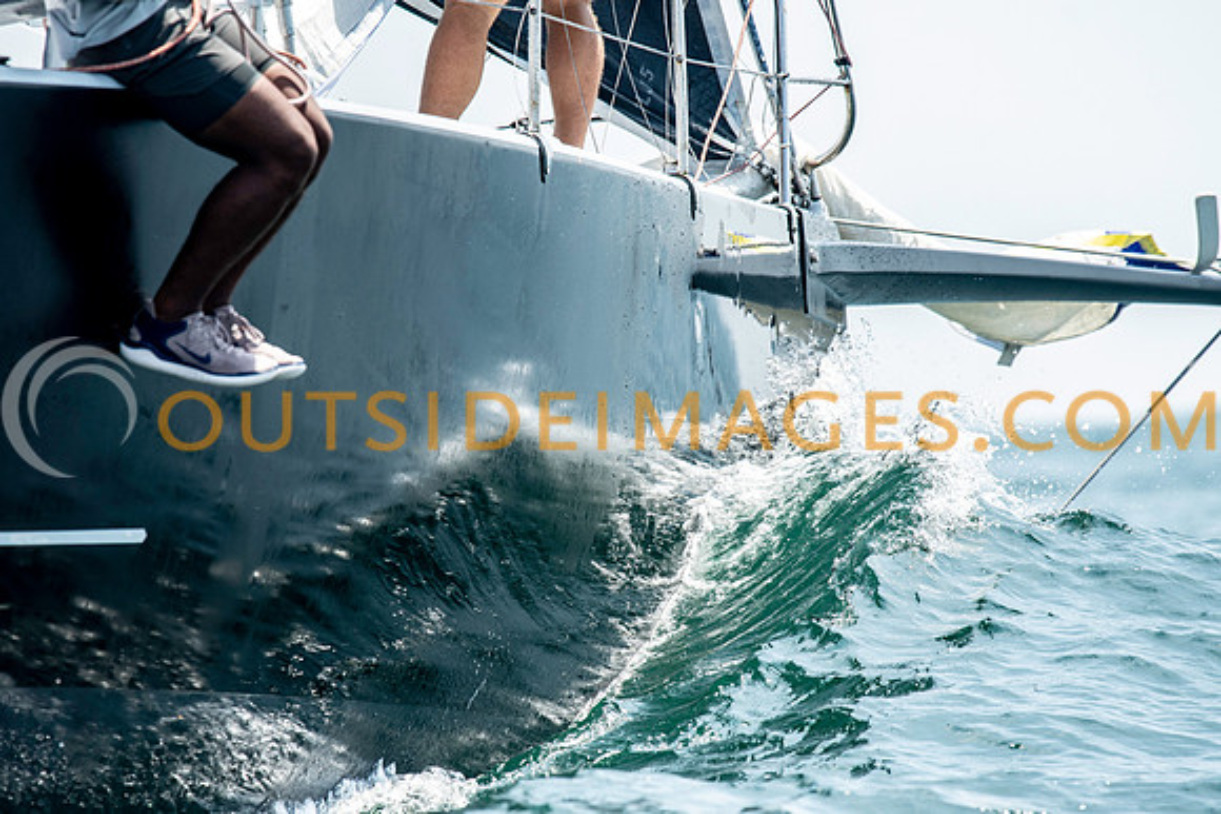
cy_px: 407
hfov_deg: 4.6
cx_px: 610
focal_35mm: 450
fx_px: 15265
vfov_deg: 3.1
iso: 320
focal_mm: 300
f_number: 5.6
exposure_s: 1/1000
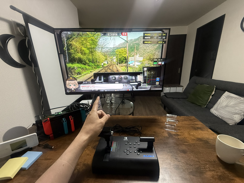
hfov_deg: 102.1
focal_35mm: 14
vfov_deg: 85.7
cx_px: 122
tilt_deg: -13.5
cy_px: 92
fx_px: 99
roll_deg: +2.1
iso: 400
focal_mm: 2.22
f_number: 2.2
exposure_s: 1/100
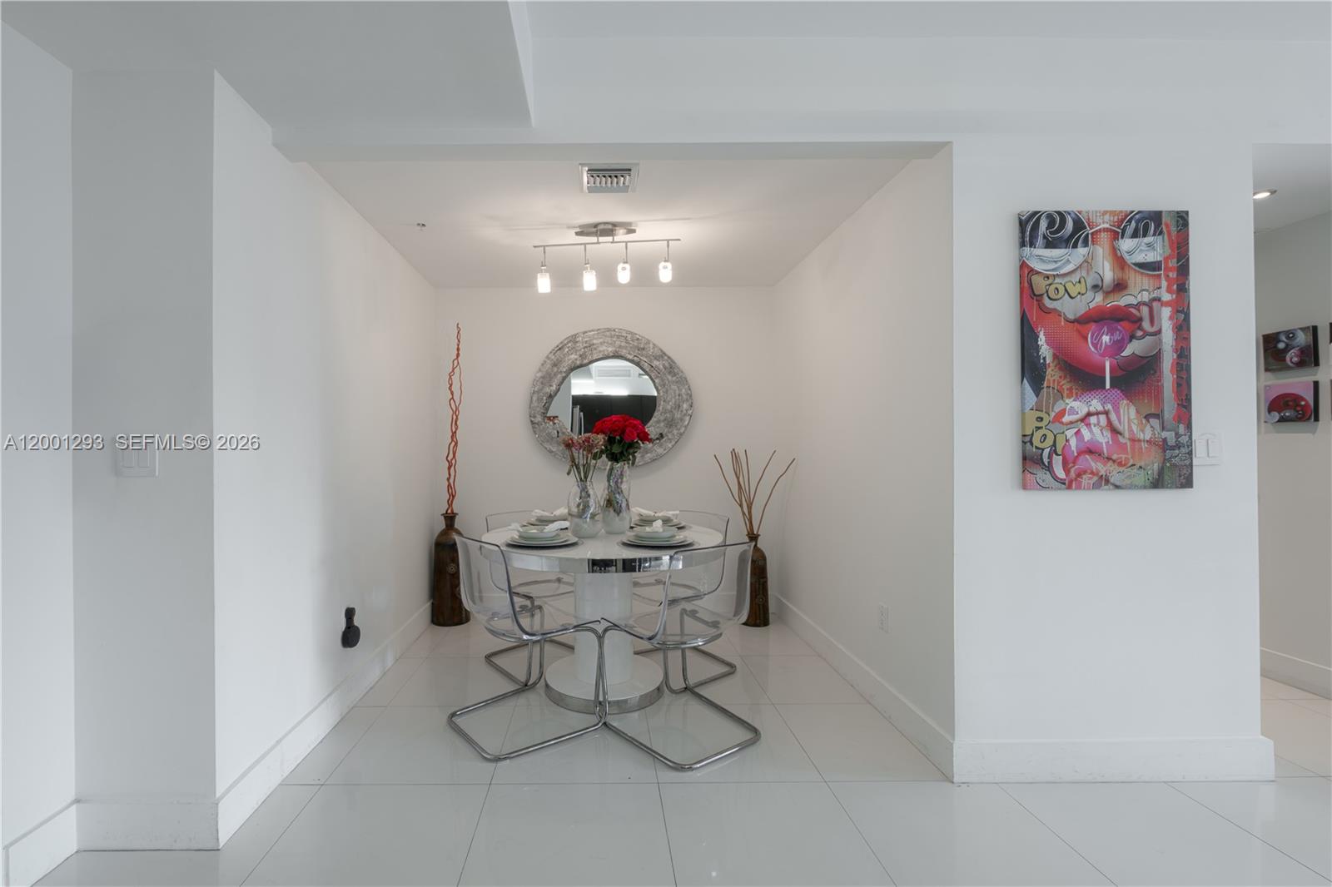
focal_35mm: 14
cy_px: 444
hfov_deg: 104.3
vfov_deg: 81.2
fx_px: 518
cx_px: 666
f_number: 10
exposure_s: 1/15
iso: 250
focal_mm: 14
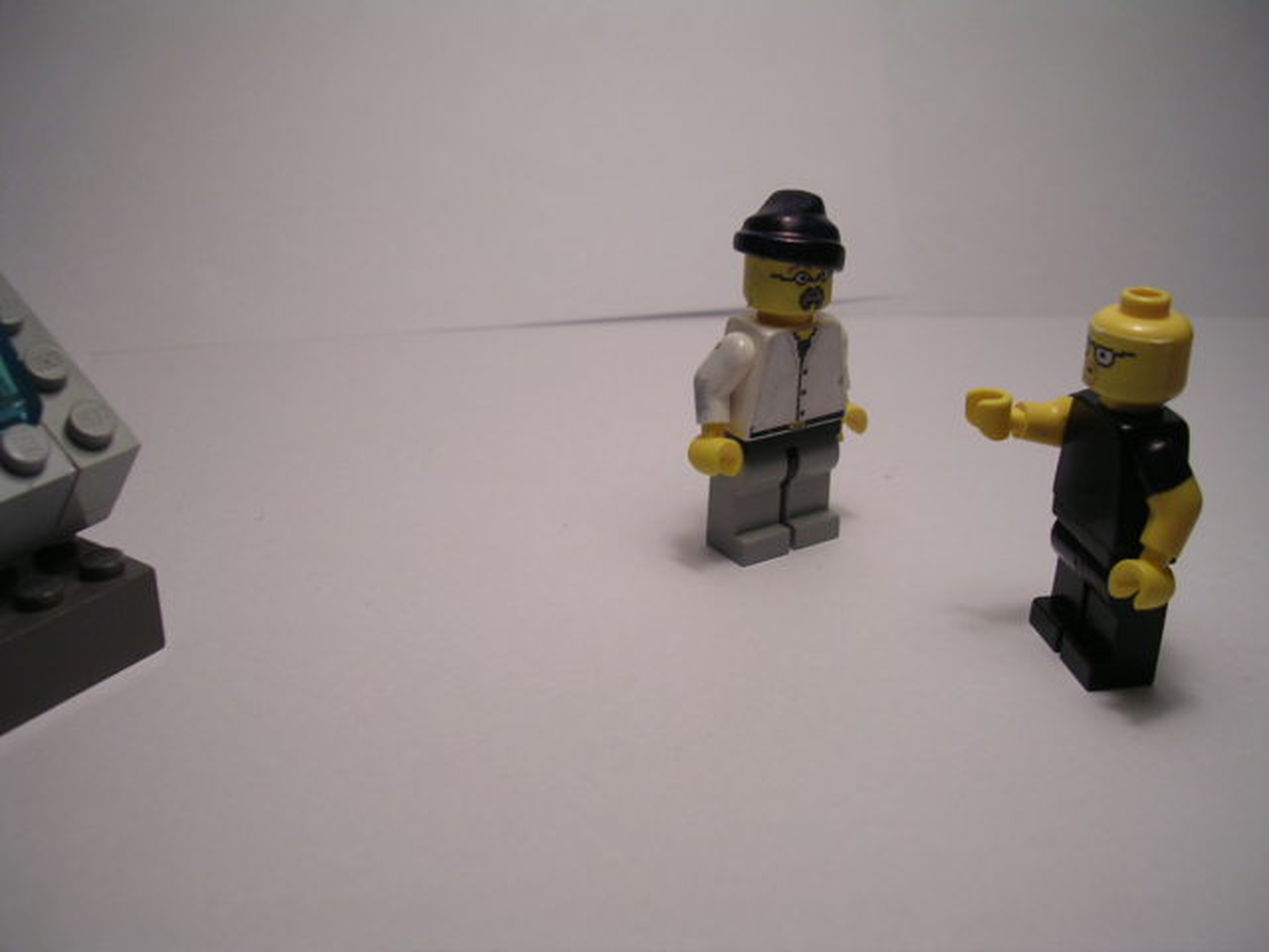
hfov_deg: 49.0
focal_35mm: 38
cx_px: 634
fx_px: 1393
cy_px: 476
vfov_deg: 37.7
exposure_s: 1/137
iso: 100
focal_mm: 5.8
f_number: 2.8
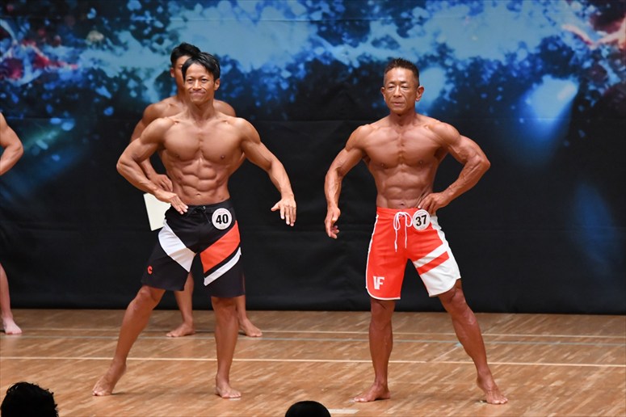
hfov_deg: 7.2
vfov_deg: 4.8
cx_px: 313
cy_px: 208
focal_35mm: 285
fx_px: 4953
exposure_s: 1/400
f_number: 5.6
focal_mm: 190
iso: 6400
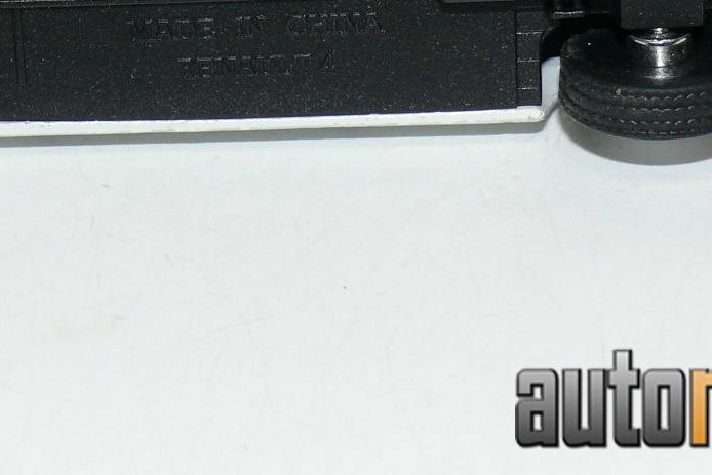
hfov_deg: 13.6
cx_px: 269
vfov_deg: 9.0
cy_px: -140
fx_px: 2987
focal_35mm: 151
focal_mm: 10.3
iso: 100
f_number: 4
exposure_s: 1/30
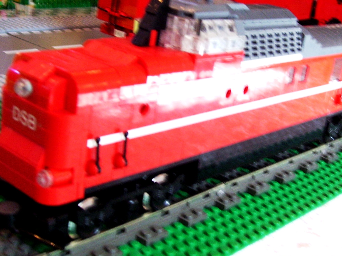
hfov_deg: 32.6
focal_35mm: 59
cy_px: 127
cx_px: 211
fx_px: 583
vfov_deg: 24.8
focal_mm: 6
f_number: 2.7
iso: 160
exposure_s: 1/15
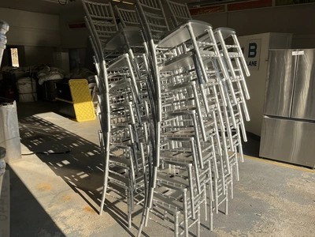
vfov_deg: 48.2
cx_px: 158
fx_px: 264
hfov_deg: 61.7
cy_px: 118
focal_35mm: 29
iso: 25
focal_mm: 3
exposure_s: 1/1076
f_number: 1.8
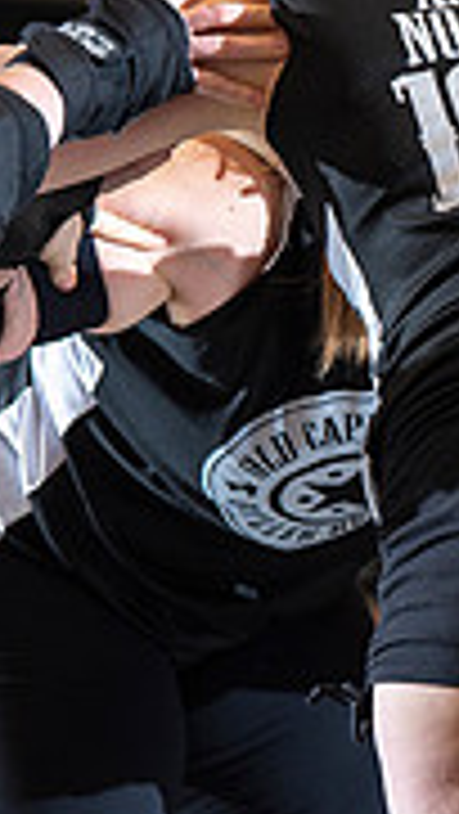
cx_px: 688
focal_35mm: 504
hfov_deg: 2.4
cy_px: 425
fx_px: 10890
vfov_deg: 4.3
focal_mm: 150
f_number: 5.6
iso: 500
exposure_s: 1/160
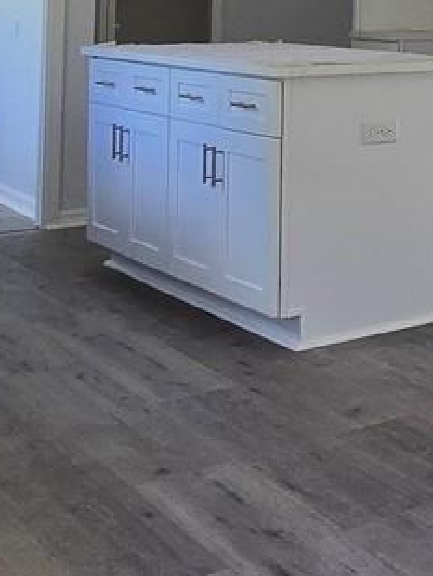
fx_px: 1116
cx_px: 961
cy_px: -22
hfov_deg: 15.4
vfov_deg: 27.1
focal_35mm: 67
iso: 80
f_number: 2.2
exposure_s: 1/120
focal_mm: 2.2
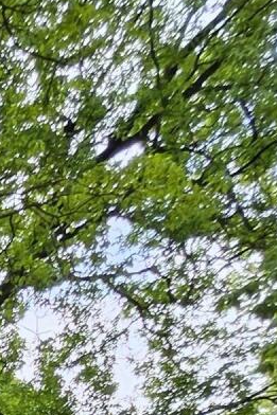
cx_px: -399
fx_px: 797
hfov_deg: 13.7
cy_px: 776
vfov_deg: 19.9
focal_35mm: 69
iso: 32
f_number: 2.2
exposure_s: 1/177
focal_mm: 1.74
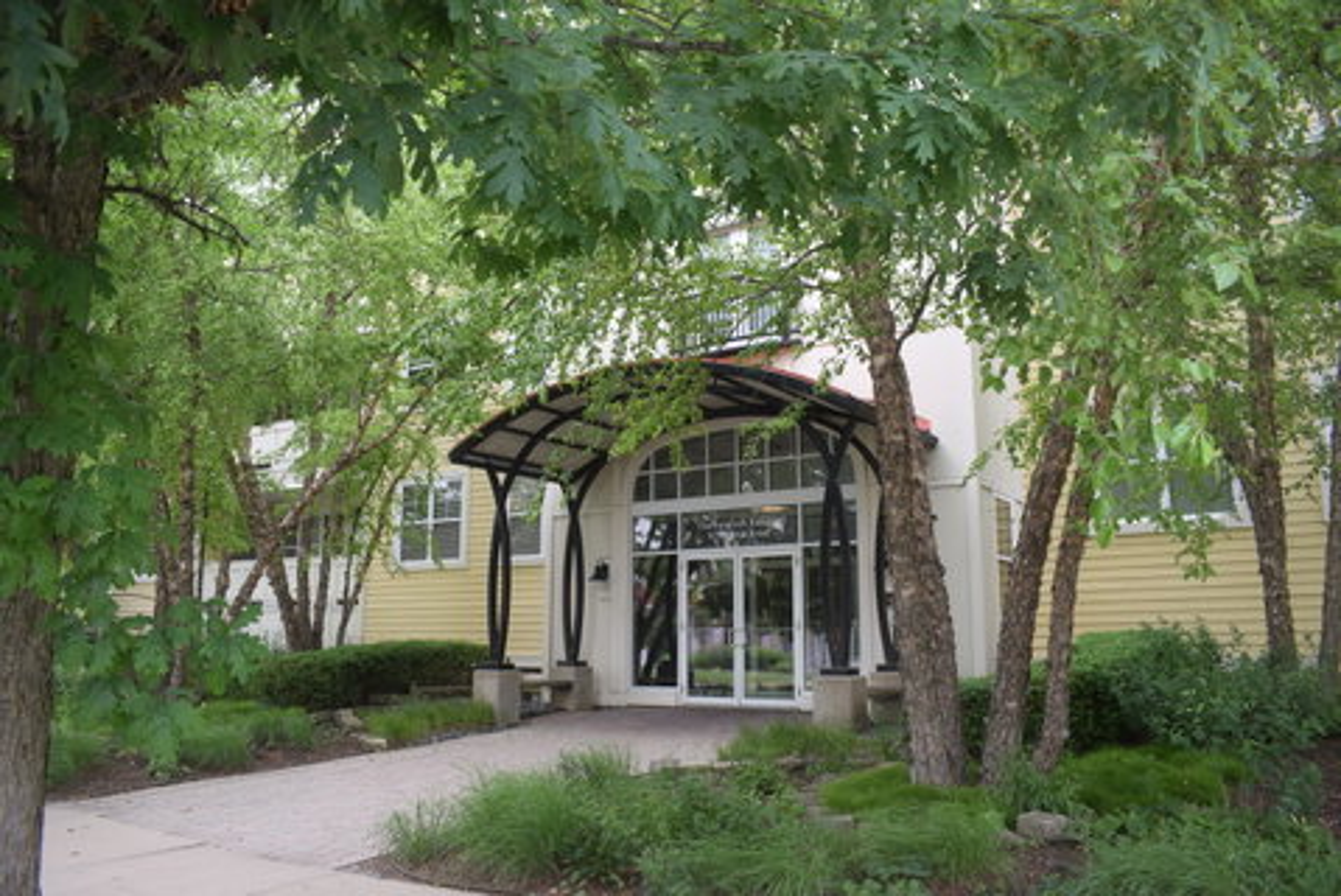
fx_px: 1006
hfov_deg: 67.4
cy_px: 448
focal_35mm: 27
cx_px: 670
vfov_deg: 48.0
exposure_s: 1/125
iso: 400
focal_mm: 18
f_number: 5.6
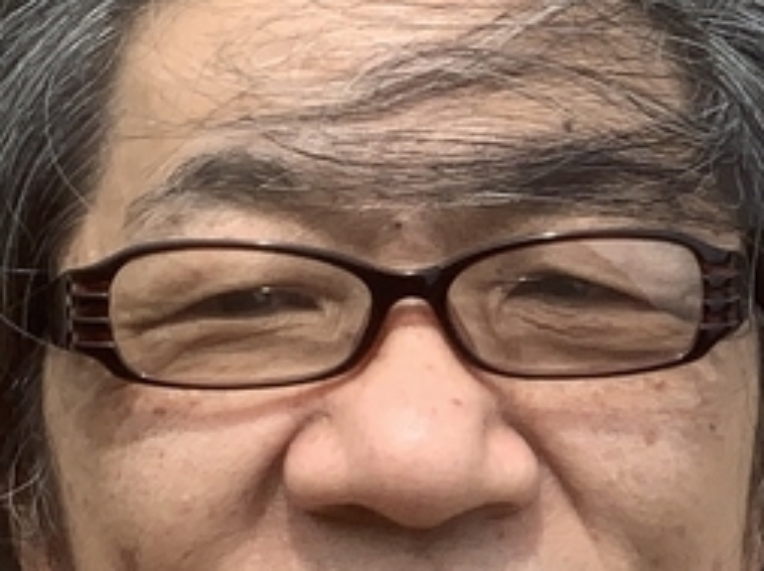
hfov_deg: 12.8
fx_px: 3350
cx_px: 858
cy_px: 329
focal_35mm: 152
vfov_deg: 9.7
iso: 16
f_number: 2.2
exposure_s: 1/759
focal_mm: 2.87
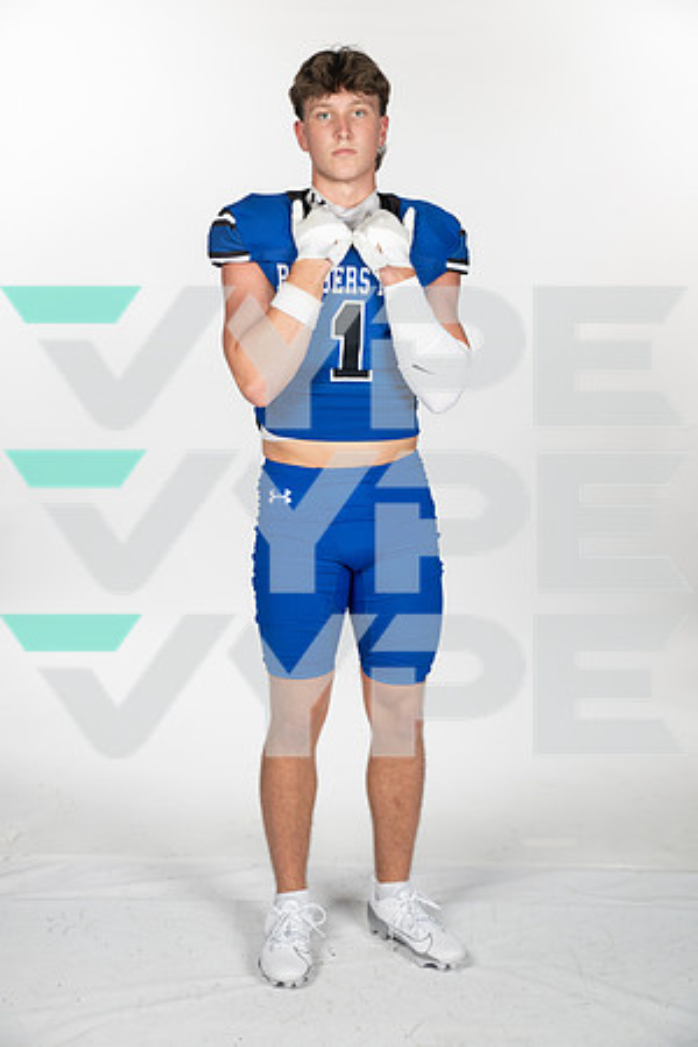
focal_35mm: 58
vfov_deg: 34.5
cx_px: 349
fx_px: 1687
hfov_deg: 23.4
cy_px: 524
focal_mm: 58
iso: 250
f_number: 7.1
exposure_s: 1/400
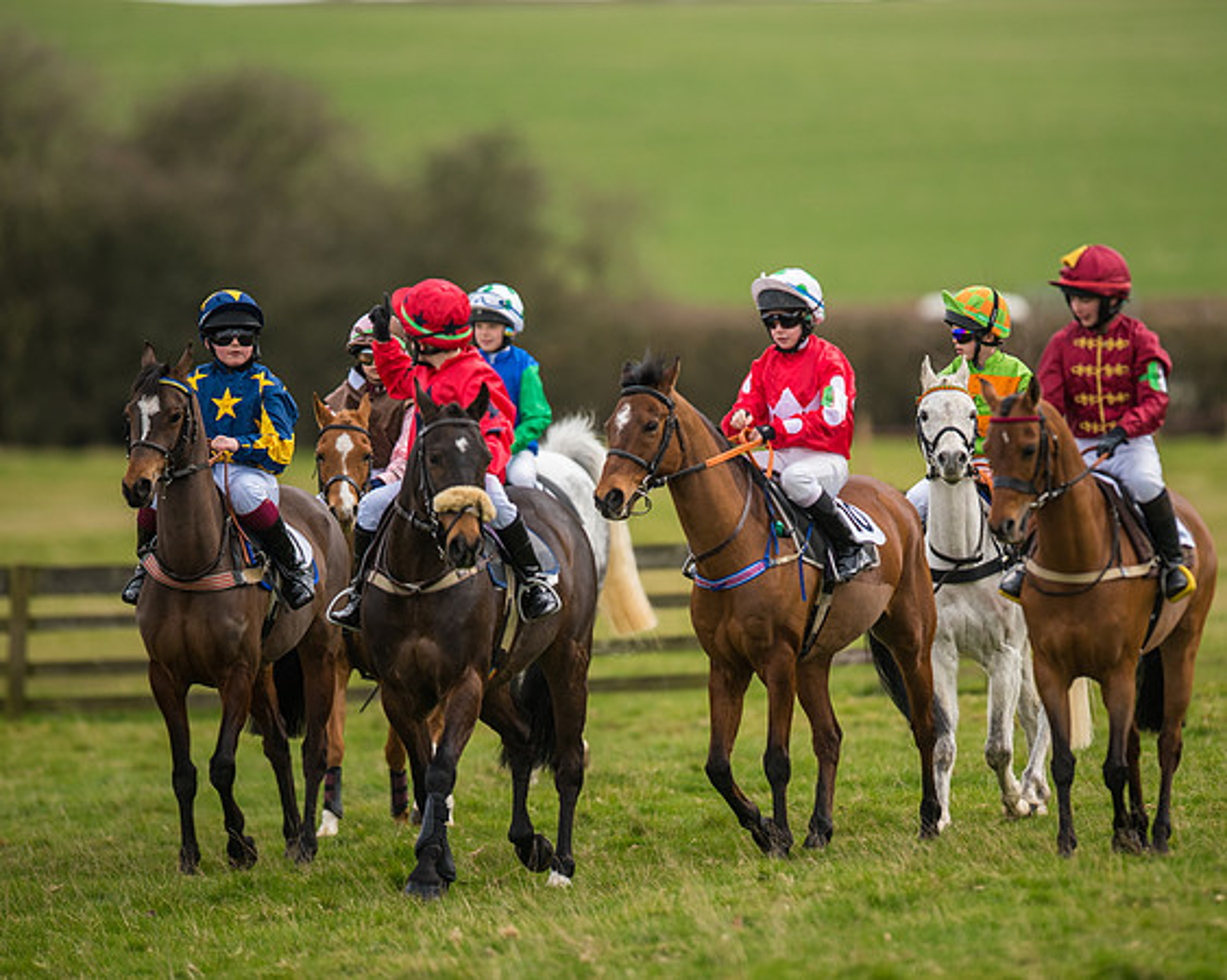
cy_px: 490
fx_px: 16340
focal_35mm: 450
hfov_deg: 4.3
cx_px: 675
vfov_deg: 3.4
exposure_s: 1/1600
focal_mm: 400
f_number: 4
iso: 400
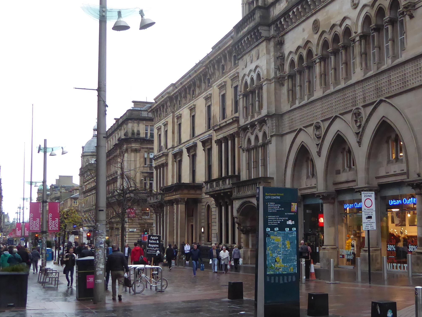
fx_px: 610
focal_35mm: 50
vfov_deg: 29.1
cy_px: 177
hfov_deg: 38.0
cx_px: 259
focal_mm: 4.3
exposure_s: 1/125
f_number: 3.3
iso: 320
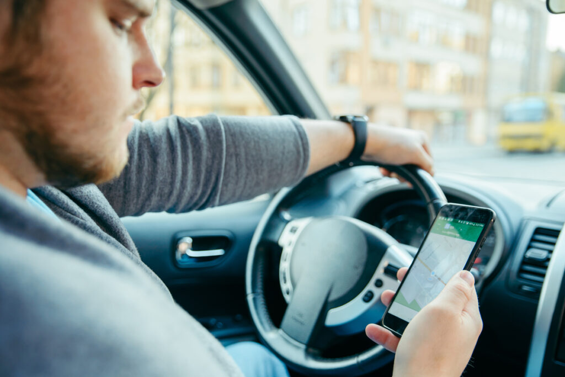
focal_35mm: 35
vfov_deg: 37.9
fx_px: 550
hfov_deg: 54.4
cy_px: 188
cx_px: 282
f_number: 3.2
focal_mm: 35
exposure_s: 1/125
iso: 250
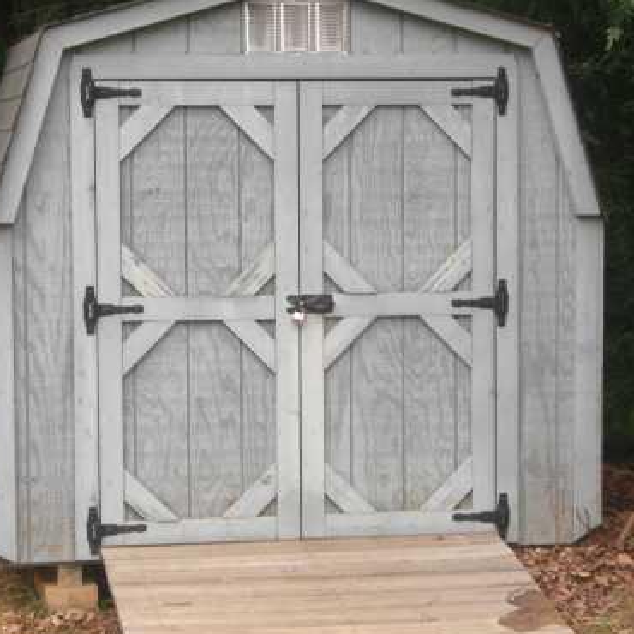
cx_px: 281
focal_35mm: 113
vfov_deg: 15.4
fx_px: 2342
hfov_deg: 15.4
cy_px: 298
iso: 50
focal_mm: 13.1
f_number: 4.2
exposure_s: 1/125
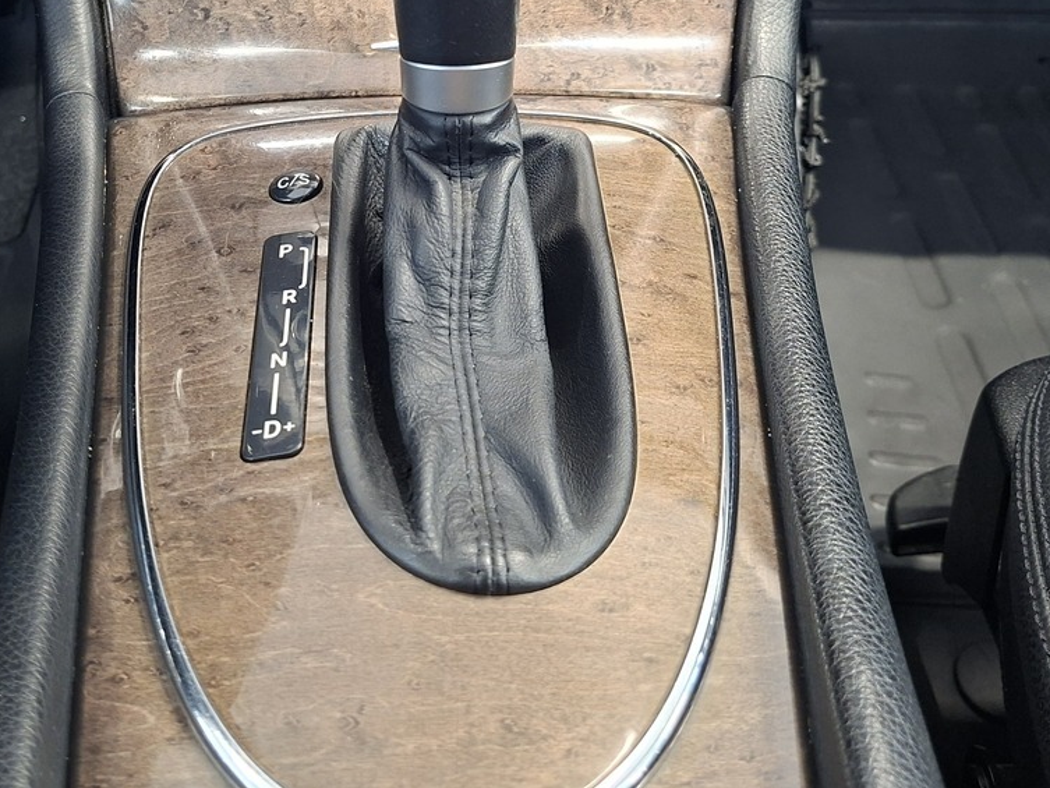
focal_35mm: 44
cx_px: 436
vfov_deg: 31.7
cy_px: 114
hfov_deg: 42.8
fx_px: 1335
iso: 400
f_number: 1.8
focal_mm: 5.54
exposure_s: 1/25
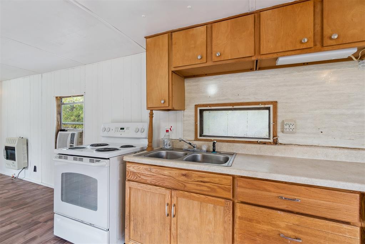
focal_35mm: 15
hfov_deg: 100.4
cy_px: 122
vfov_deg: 77.3
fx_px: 152
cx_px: 182
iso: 200
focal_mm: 10
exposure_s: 1/60
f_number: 6.3
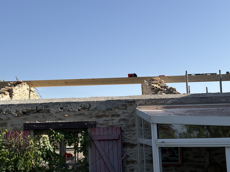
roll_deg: +1.5
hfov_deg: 36.8
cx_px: 115
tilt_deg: +9.3
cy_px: 86
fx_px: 346
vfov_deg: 28.0
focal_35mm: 52
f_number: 1.6
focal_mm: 5.96
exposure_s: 1/3125
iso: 32
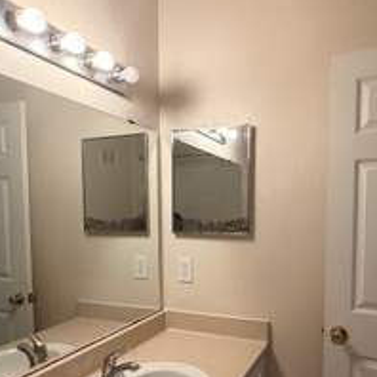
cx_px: 230
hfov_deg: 53.6
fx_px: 370
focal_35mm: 30
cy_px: 242
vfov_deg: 53.3
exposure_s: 1/121
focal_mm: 2.22
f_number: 2.2
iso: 250
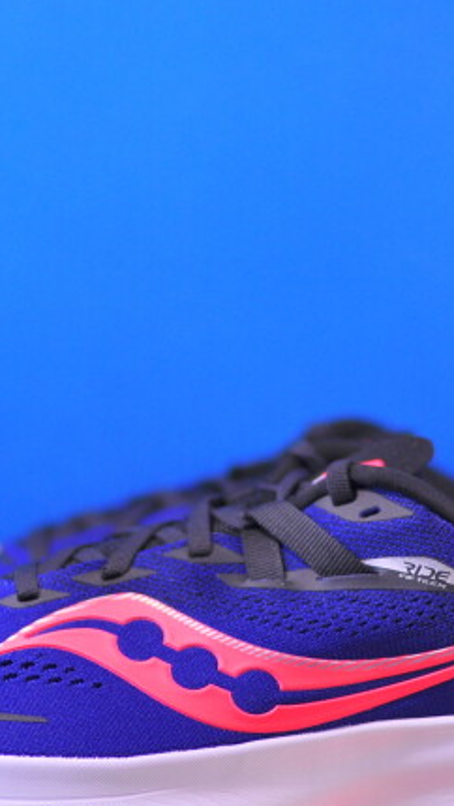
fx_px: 3123
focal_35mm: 146
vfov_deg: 14.7
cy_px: 475
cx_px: 221
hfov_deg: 8.3
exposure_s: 1/320
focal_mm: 50
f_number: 2
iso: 250
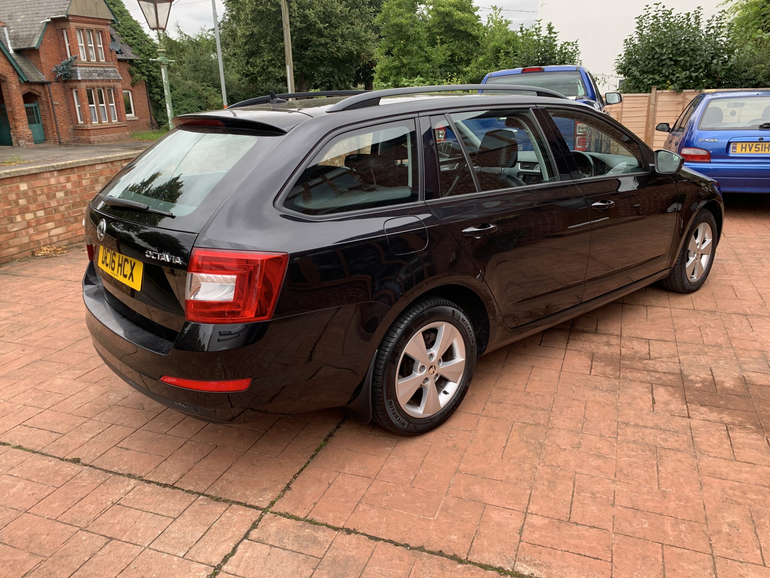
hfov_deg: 67.3
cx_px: 385
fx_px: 578
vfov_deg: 53.1
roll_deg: +3.2
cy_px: 289
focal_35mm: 26
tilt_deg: -16.9
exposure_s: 1/157
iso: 25
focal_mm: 4.25
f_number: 1.8
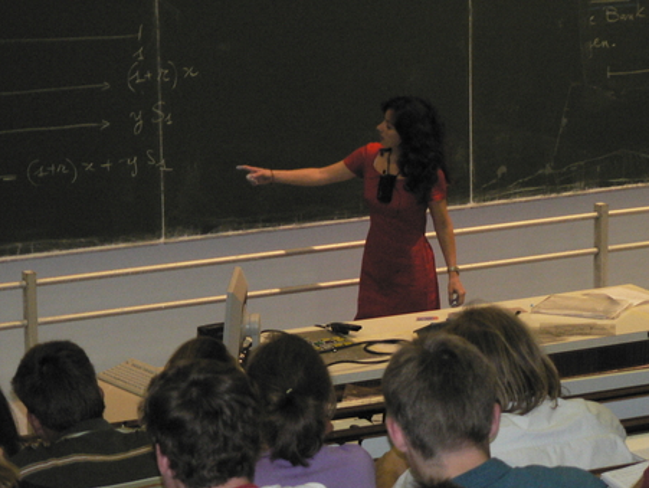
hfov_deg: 13.2
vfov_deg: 9.9
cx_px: 359
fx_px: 2815
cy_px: 279
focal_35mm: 150
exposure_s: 1/60
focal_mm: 21.2
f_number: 3.2
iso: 400
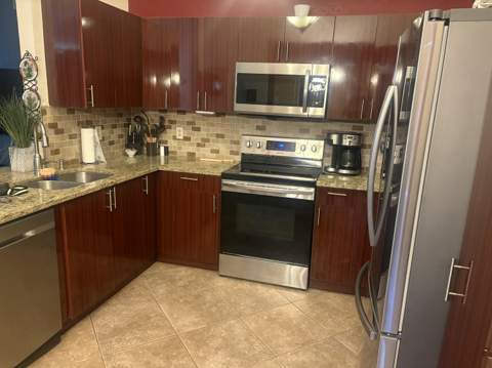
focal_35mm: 26
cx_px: 246
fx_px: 369
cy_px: 184
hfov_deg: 67.4
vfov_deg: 53.0
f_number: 1.6
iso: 500
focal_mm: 5.96
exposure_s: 1/30
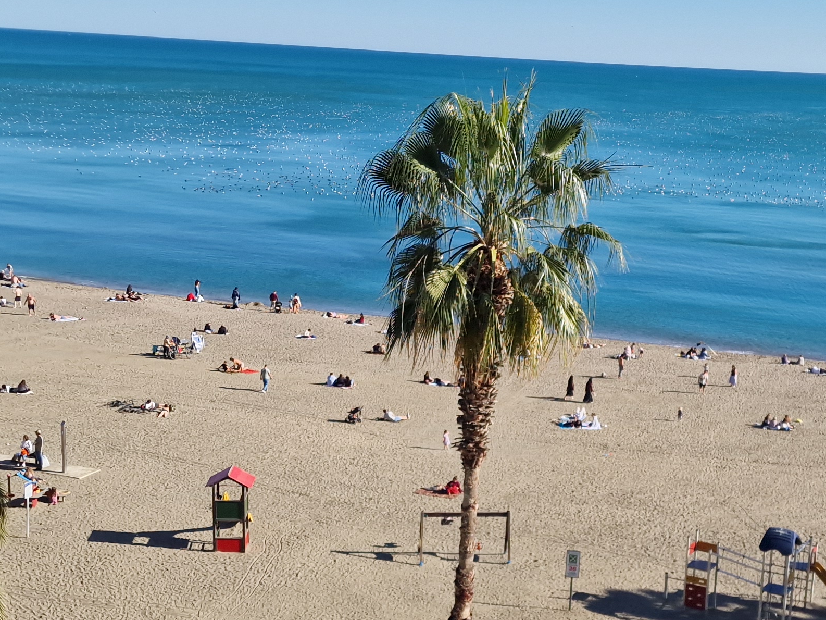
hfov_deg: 32.9
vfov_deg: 25.1
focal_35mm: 58
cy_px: 427
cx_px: 572
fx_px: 1384
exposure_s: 1/1400
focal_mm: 6.4
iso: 50
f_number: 1.8
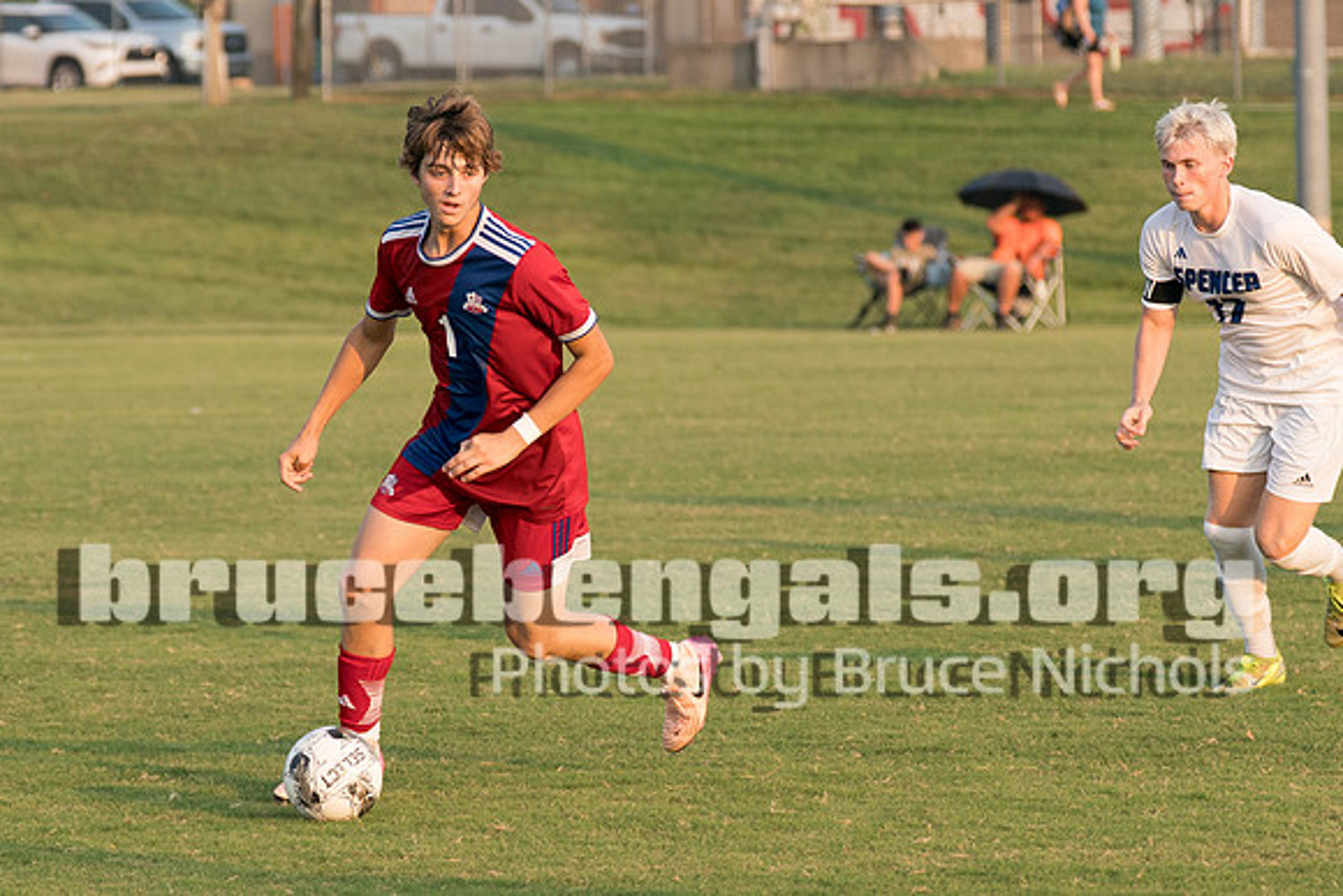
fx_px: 7932
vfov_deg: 6.5
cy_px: 423
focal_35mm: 213
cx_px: 451
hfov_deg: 9.7
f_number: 2.8
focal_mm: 92
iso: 320
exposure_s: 1/1250
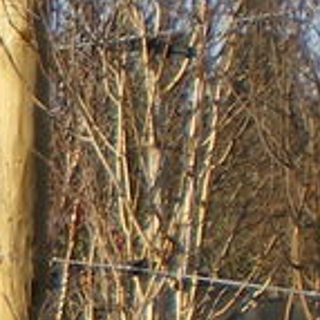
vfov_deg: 7.2
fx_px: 2521
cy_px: 277
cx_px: -747
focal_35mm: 241
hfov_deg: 6.4
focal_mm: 6.3
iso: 64
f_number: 4.6
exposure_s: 1/200
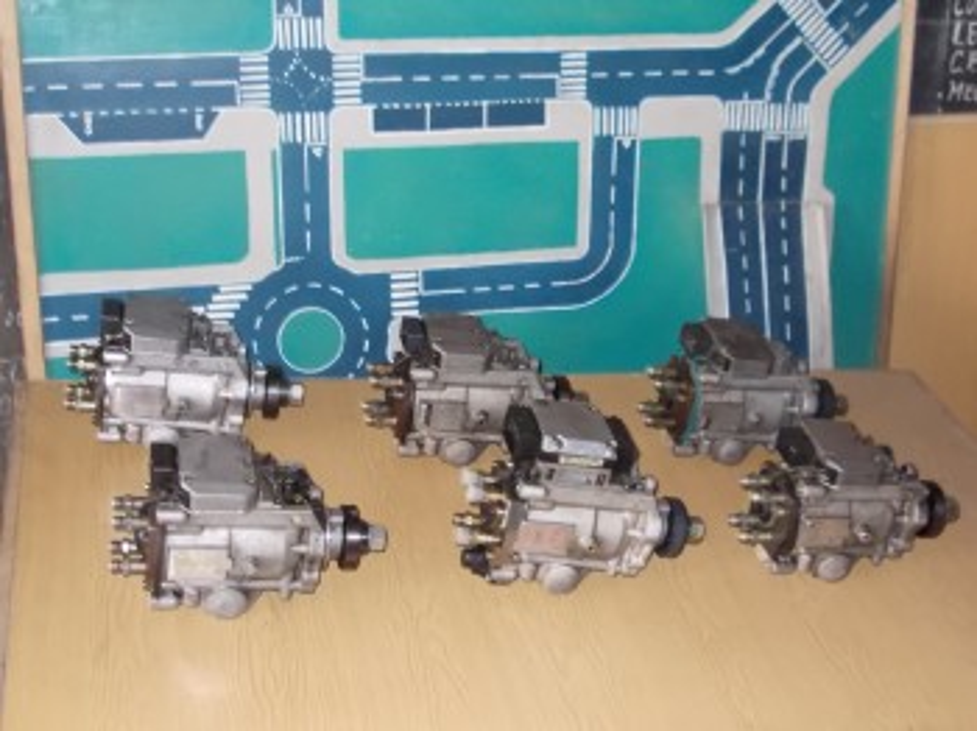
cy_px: 366
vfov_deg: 28.5
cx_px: 488
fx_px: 1438
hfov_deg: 37.5
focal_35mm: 51
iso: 320
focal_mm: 7.2
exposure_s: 1/30
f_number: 3.6
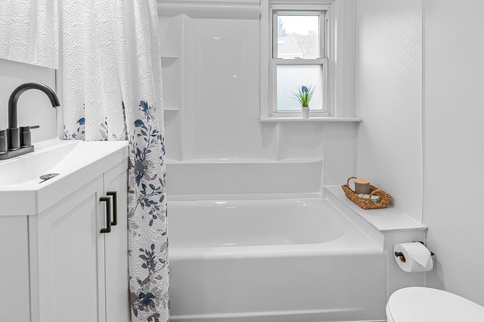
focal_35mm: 20
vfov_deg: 60.2
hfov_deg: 84.0
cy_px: 104
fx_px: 269
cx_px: 229
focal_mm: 14
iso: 400
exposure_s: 1/250
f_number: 4
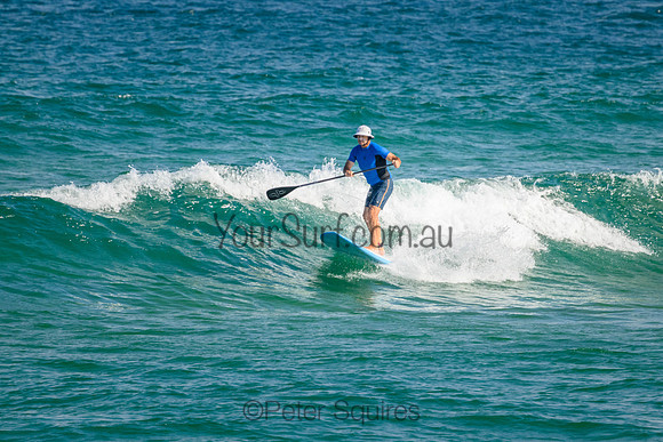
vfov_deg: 1.6
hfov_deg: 2.4
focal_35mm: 854
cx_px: 354
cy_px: 221
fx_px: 15735
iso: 1600
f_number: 11
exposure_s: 1/2000
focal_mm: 800
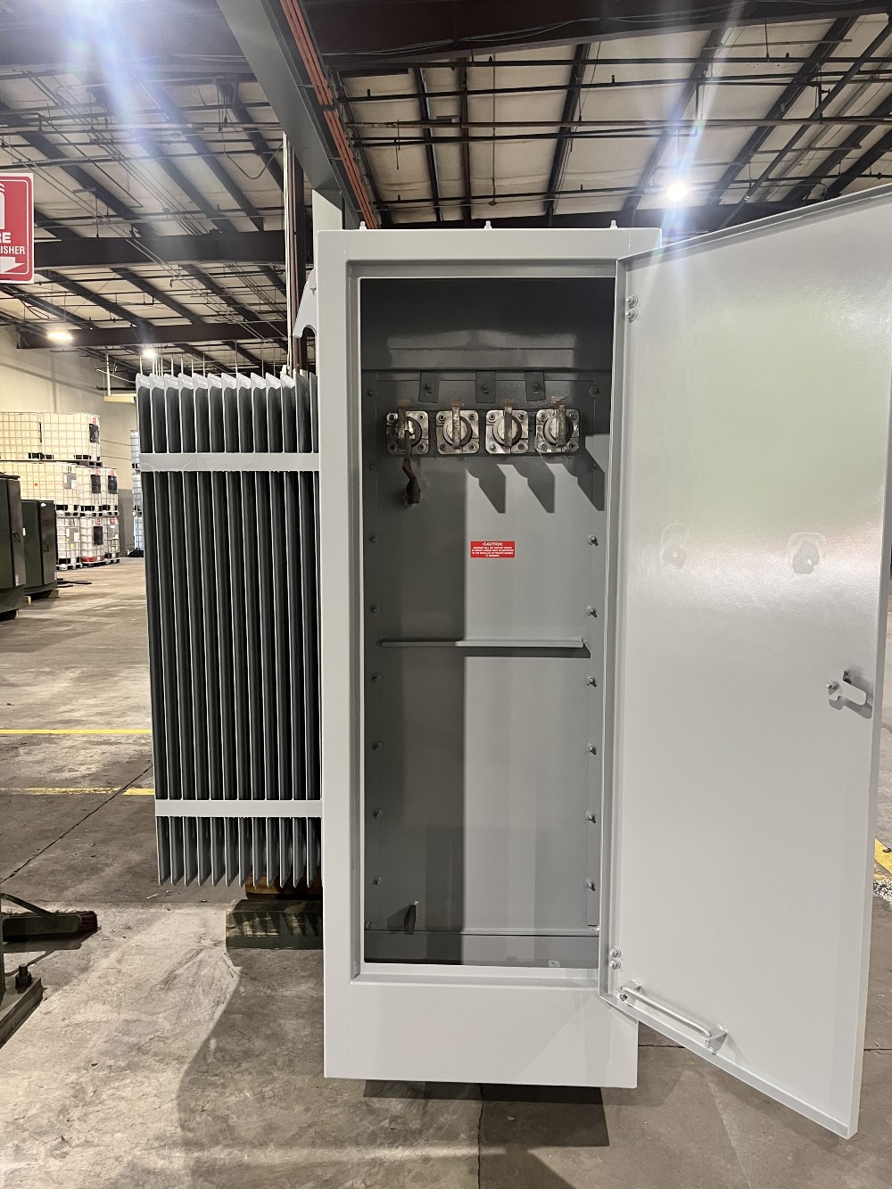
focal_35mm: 26
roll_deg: +1.7
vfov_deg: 67.3
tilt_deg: -5.6
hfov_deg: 53.1
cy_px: 594
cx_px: 446
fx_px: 893
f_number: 1.6
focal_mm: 5.1
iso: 320
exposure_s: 1/60
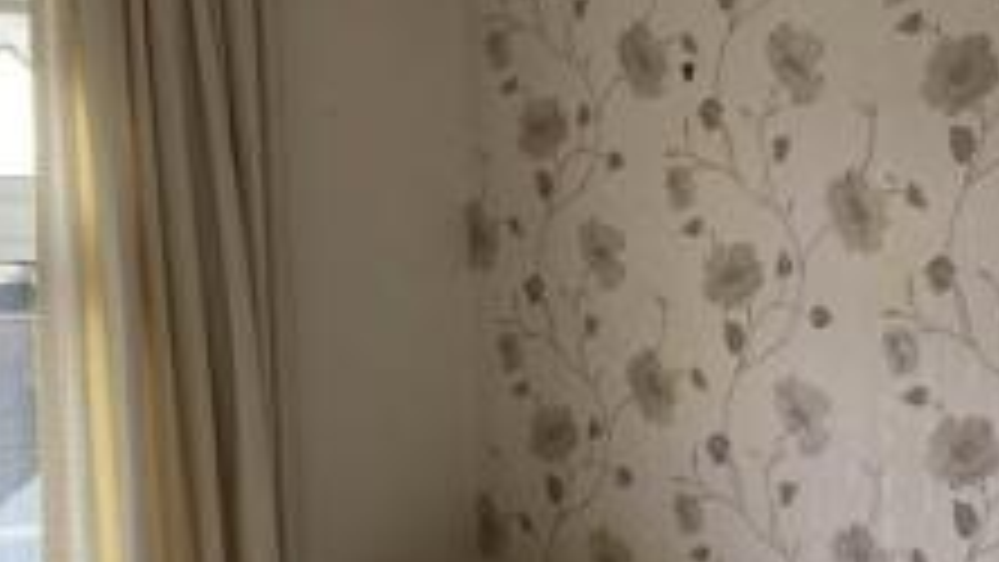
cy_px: 524
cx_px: 677
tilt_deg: -5.3
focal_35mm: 80
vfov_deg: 14.9
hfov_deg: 26.4
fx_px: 2120
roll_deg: +0.8
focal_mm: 3.99
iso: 20
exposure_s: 1/126
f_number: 1.8
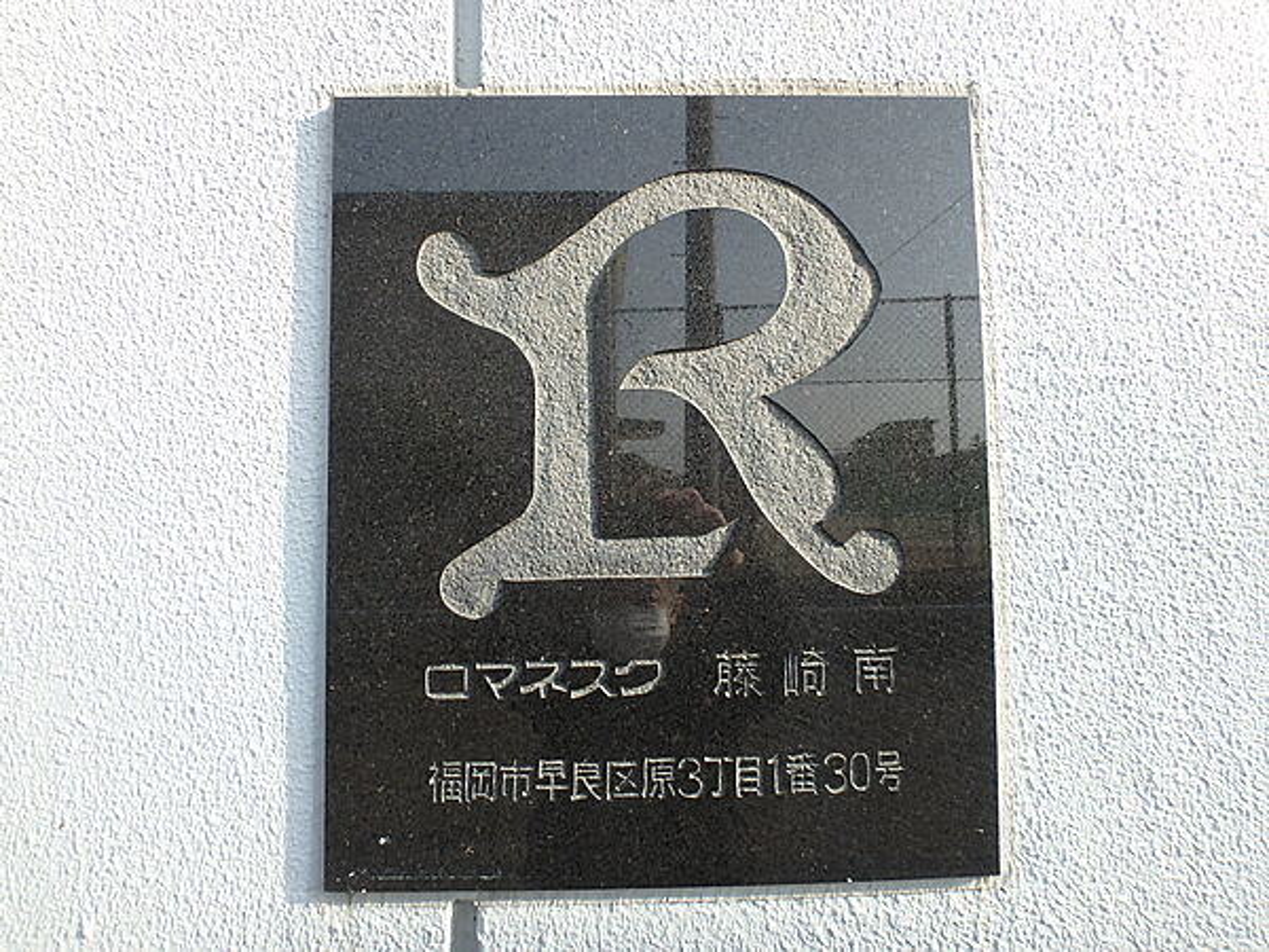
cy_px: 476
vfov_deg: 63.4
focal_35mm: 21
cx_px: 634
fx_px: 770
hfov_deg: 79.0
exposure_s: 1/320
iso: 125
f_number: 3.5
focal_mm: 3.7
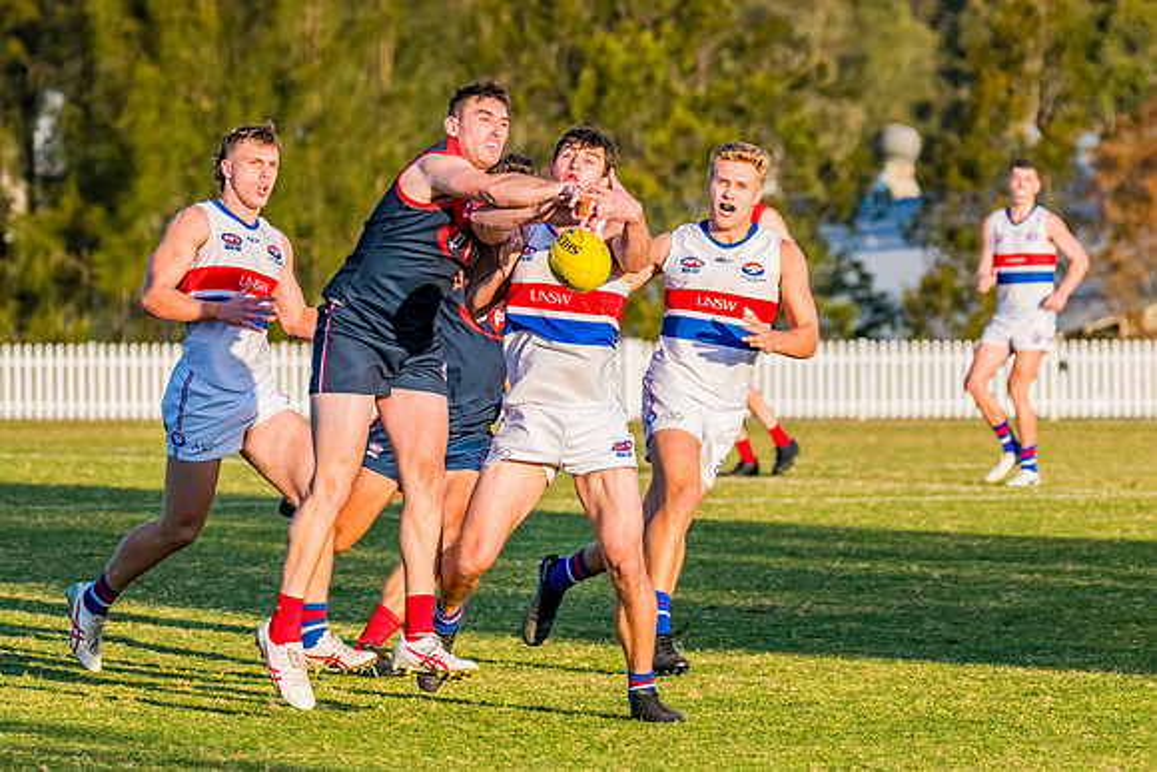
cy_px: 243
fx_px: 11008
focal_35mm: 342
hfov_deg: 6.0
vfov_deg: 4.0
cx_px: 661
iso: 800
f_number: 8
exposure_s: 1/1600
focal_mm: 250
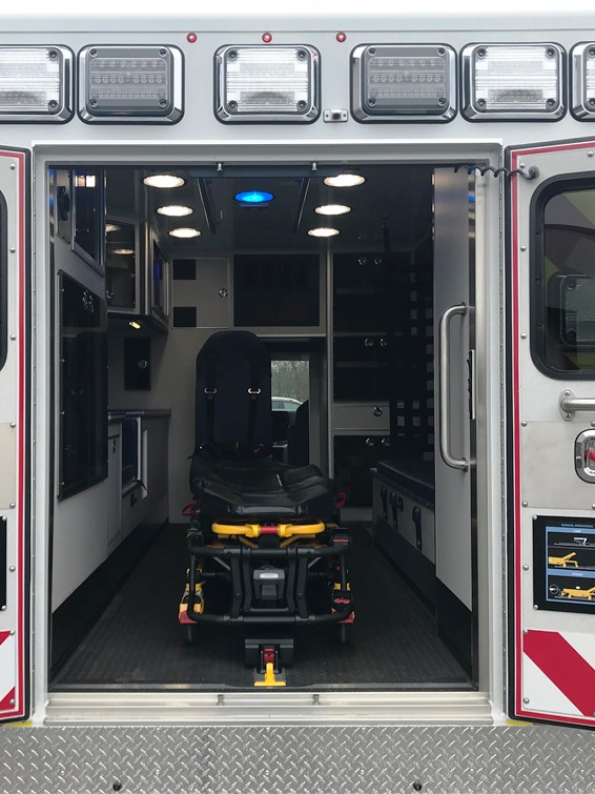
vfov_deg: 49.0
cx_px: 252
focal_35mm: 38
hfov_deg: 37.6
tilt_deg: +1.8
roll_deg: +1.3
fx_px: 871
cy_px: 394
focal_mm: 3.99
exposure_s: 1/560
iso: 20
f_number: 1.8
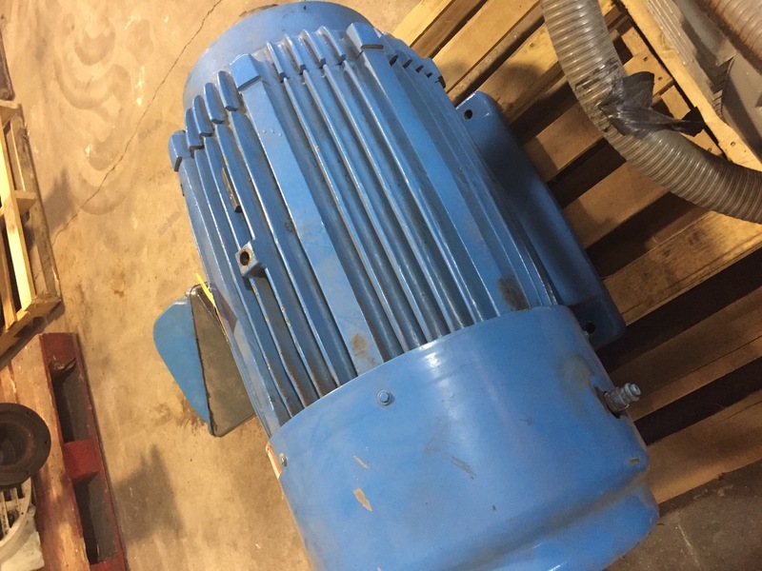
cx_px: 381
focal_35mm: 29
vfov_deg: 48.2
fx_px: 638
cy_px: 286
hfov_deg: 61.7
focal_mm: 4.15
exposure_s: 1/15
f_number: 2.2
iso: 320
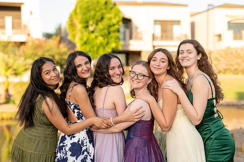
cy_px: 81
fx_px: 347
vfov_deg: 26.3
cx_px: 122
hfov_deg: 38.7
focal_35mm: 51
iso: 100
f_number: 2
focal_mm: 50
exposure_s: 1/500
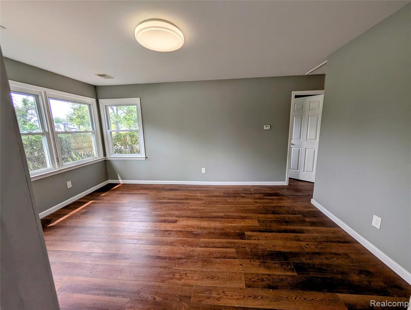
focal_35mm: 12
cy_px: 155
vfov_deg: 94.6
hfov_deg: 110.5
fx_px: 143
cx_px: 206
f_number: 1.7
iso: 52
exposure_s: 1/357
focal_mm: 2.02
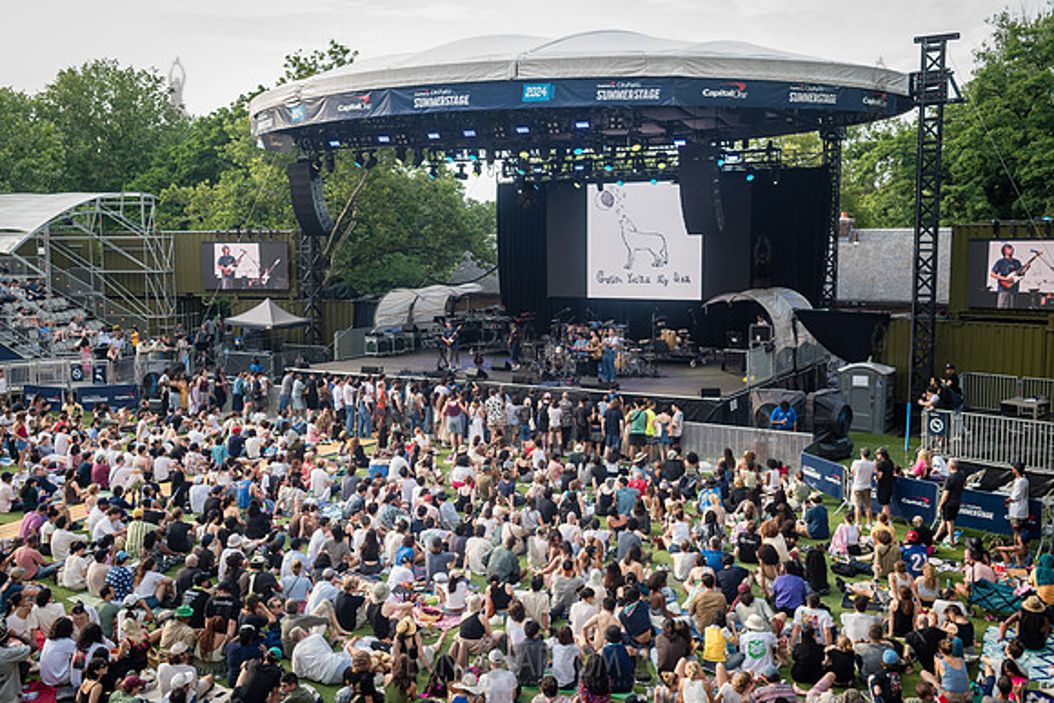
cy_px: 352
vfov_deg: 37.9
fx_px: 1025
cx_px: 527
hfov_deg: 54.4
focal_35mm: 35
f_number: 4
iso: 400
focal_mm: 35
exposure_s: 1/500
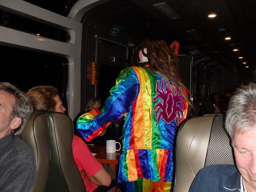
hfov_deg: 46.8
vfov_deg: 36.0
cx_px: 128
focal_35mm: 40
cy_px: 96
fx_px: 296
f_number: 4.7
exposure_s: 1/40
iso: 400
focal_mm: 7.3
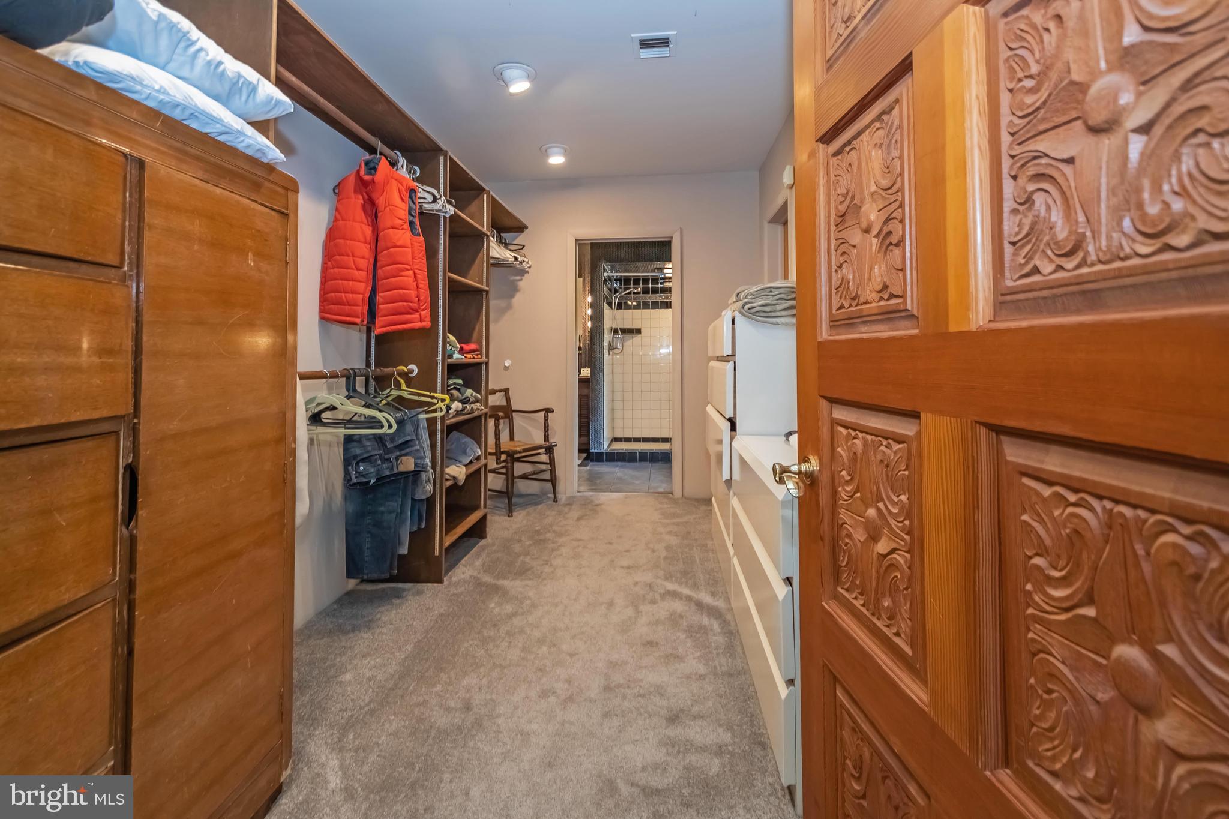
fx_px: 512
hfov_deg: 100.4
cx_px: 614
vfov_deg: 77.3
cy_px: 410
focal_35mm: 15
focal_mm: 10
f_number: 3.5
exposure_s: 1/30
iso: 1000
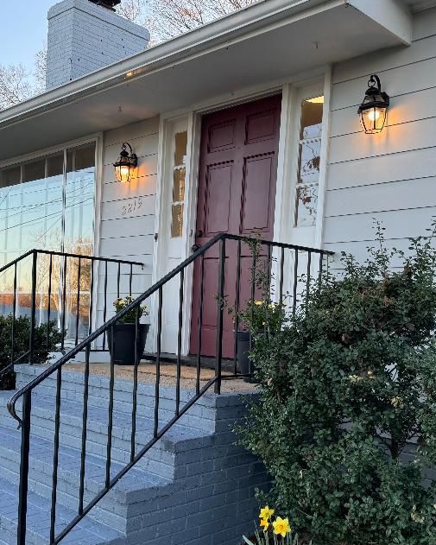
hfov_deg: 39.0
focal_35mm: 38
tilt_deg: -1.9
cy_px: 325
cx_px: 173
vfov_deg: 47.7
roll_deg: -2.8
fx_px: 613
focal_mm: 6.76
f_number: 1.78
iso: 80
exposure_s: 1/193
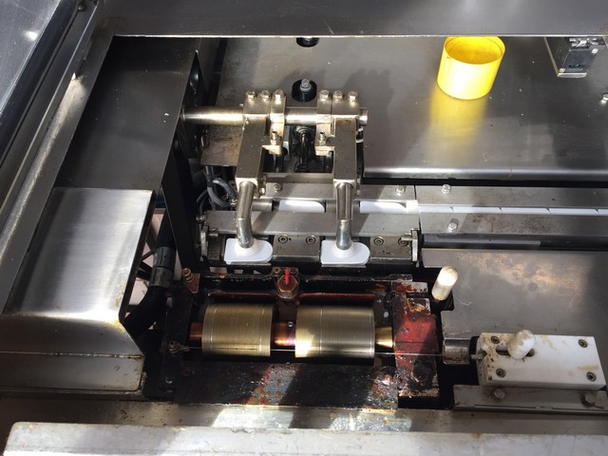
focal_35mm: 29
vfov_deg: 48.2
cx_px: 304
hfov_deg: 61.7
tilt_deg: -55.9
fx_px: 509
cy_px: 228
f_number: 2.2
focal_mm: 4.15
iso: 50
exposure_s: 1/100
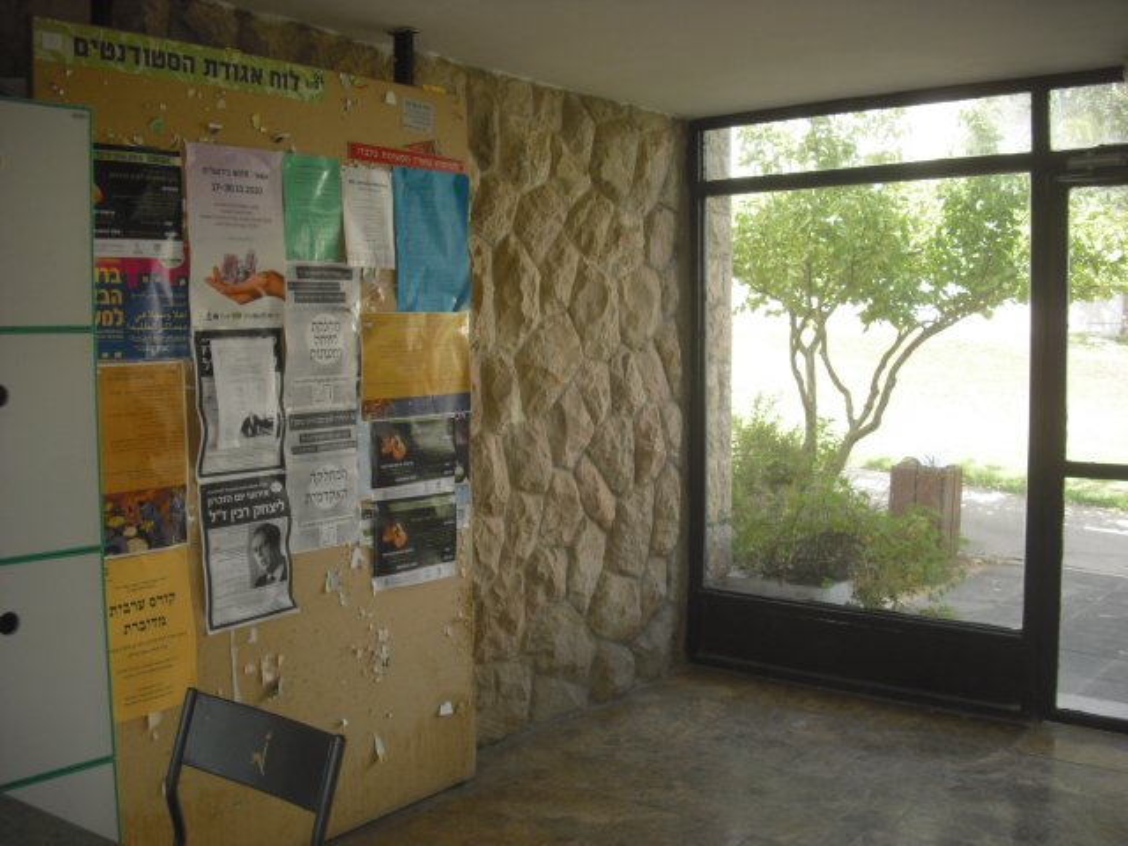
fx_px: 1238
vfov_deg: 37.7
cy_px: 423
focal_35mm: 38
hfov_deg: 49.0
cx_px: 564
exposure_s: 1/320
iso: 100
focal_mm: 6.2
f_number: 2.8
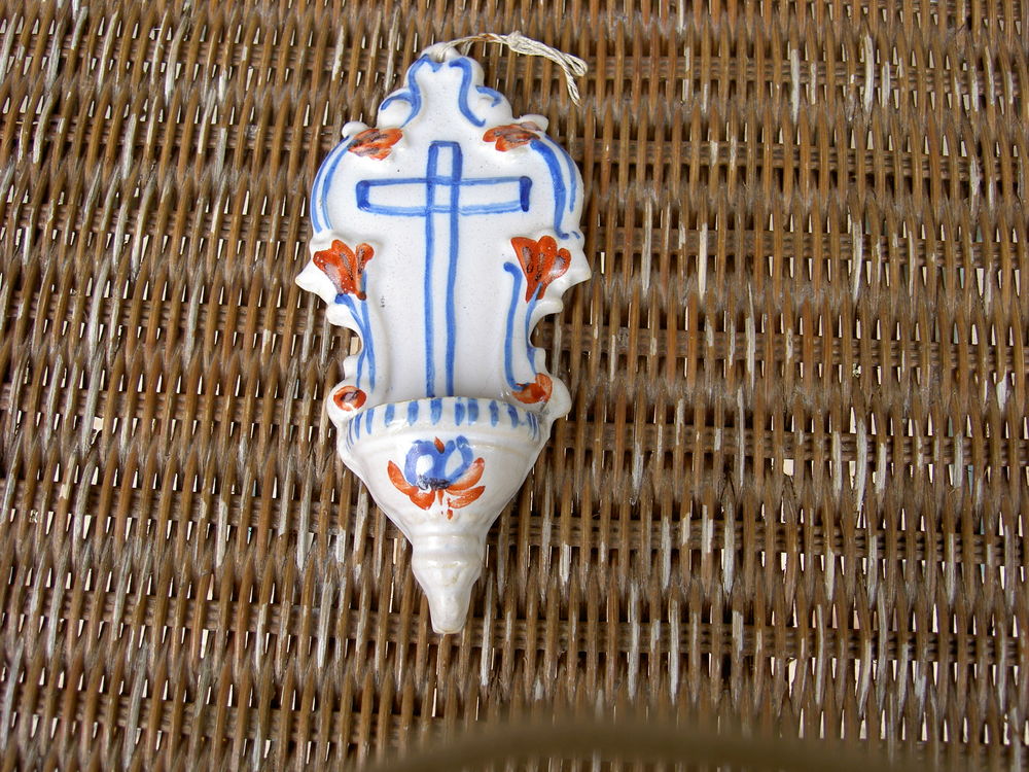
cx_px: 514
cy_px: 386
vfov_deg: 32.9
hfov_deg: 42.9
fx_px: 1308
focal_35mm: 44
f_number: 2.9
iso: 50
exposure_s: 1/60
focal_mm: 9
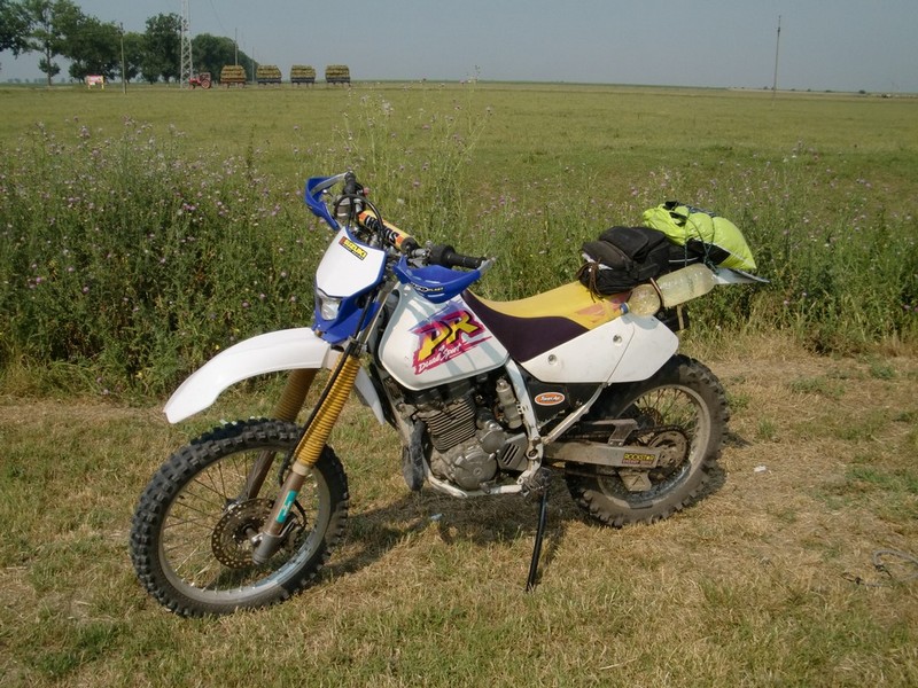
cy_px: 344
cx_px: 459
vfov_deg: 37.7
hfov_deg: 49.0
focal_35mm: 38
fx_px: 1008
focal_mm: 6.66
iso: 64
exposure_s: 1/250
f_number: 8.9
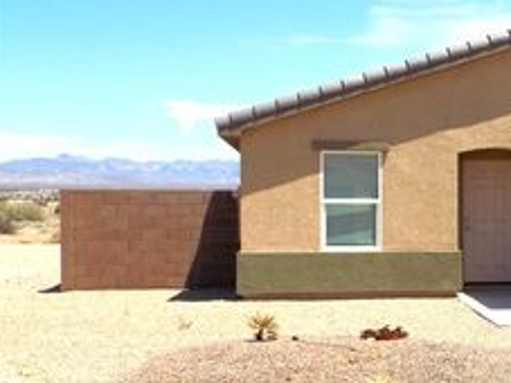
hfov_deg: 27.2
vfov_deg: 22.2
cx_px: 549
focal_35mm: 66
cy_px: 233
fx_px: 974
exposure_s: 1/200
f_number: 10.6
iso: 80
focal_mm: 5.3
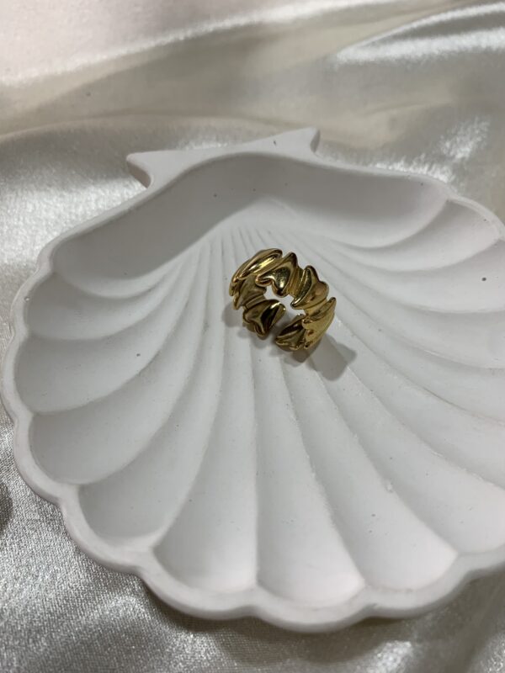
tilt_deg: -57.9
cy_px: 336
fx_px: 506
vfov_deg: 67.3
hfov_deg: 53.1
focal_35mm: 26
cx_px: 252
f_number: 1.8
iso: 80
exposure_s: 1/100
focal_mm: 4.25
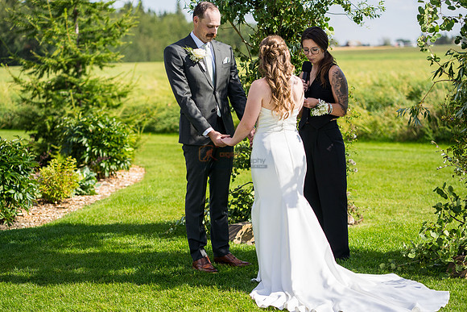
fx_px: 1103
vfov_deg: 16.1
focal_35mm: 85
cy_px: 156
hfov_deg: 23.9
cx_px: 234
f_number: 2.8
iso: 250
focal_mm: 85
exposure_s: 1/3200
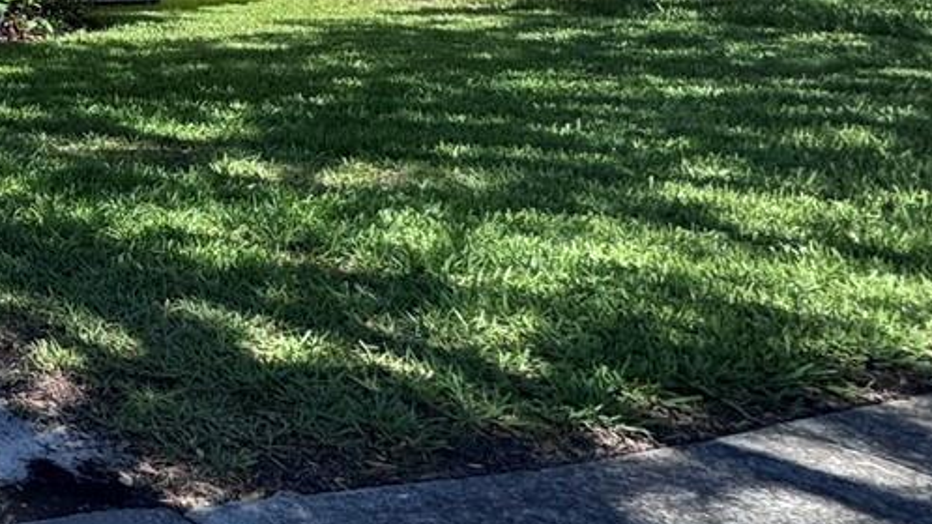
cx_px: -552
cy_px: -196
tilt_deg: +5.0
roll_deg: +1.8
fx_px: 1211
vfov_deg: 21.5
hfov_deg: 26.3
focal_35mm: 49
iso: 40
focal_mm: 2.22
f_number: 2.2
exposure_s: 1/467
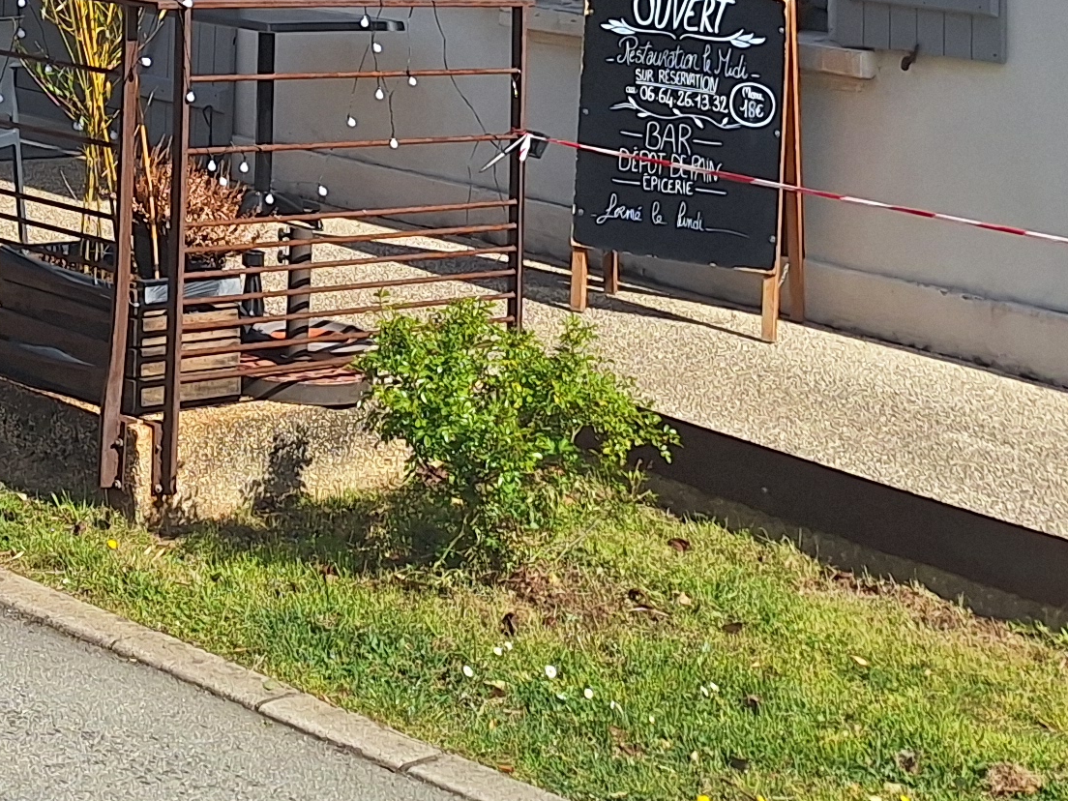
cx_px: -200
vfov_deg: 15.3
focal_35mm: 85
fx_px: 2622
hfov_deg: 21.4
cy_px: -569
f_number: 1.8
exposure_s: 1/3534
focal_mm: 5.54
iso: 40
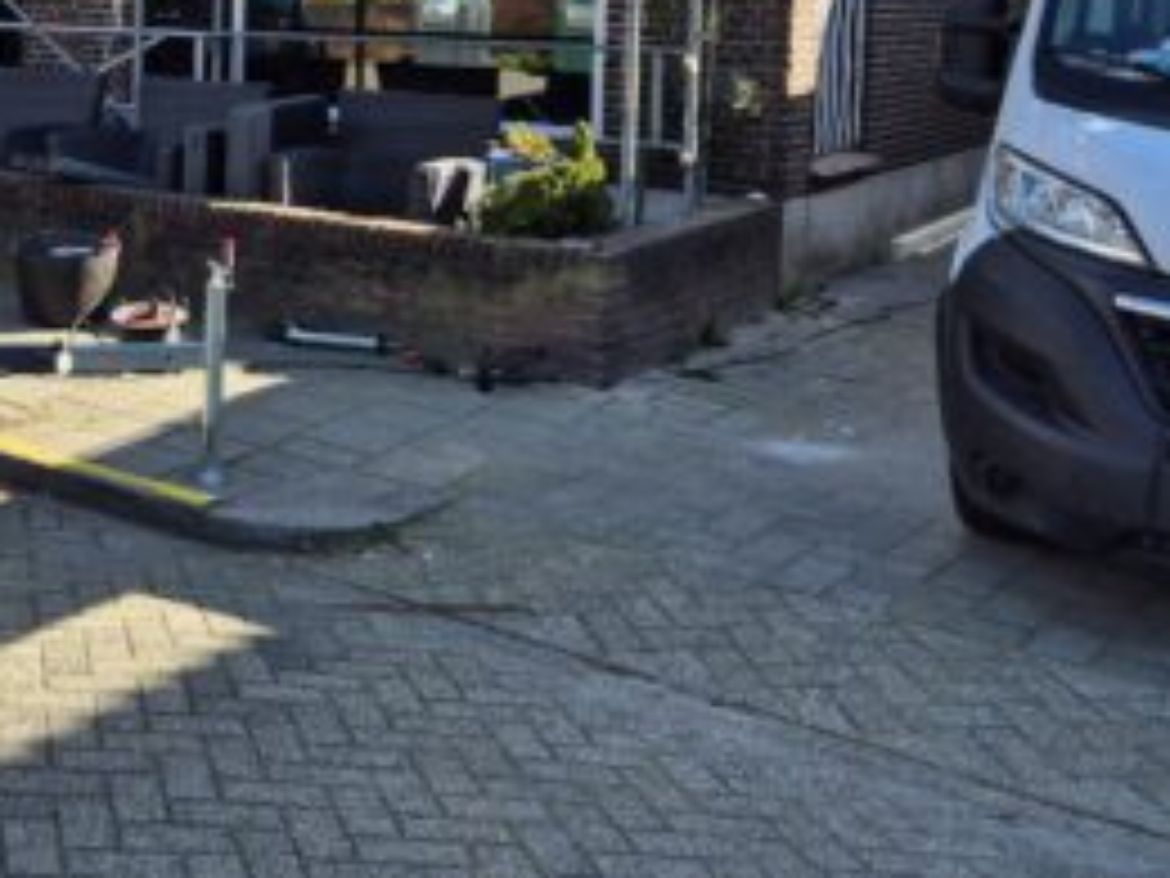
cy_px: 14
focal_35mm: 53
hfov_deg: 33.6
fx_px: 1791
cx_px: 45
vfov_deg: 26.2
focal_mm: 5.4
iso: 25
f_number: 1.8
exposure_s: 1/900
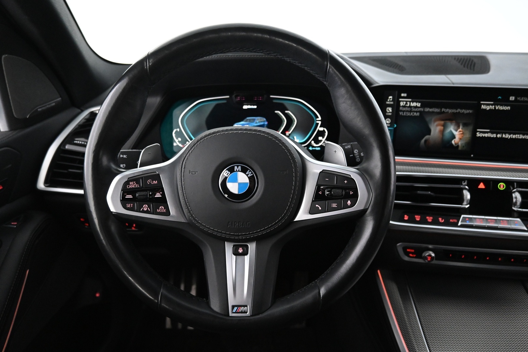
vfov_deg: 53.1
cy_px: 176
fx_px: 352
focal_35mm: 24
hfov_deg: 73.7
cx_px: 264
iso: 4000
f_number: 3.5
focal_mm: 16
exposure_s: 1/25
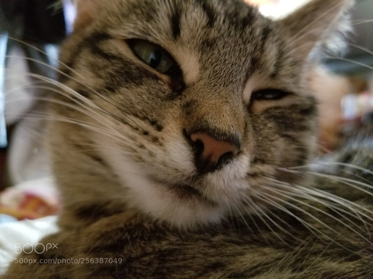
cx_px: 186
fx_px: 280
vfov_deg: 53.1
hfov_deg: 67.3
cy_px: 140
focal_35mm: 26
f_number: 1.7
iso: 800
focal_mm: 4.25
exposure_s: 1/10
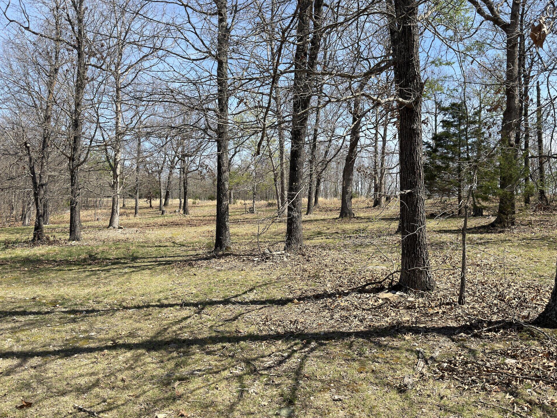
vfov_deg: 45.5
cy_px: 211
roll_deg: -1.0
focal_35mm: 31
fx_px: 499
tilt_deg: +3.1
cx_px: 277
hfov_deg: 58.3
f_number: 1.78
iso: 64
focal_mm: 6.76
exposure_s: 1/2545
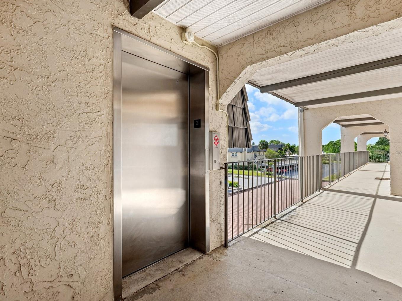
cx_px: 185
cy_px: 153
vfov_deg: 74.7
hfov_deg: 90.8
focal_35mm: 17
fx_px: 197
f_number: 8
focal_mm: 15
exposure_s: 1/200
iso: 400
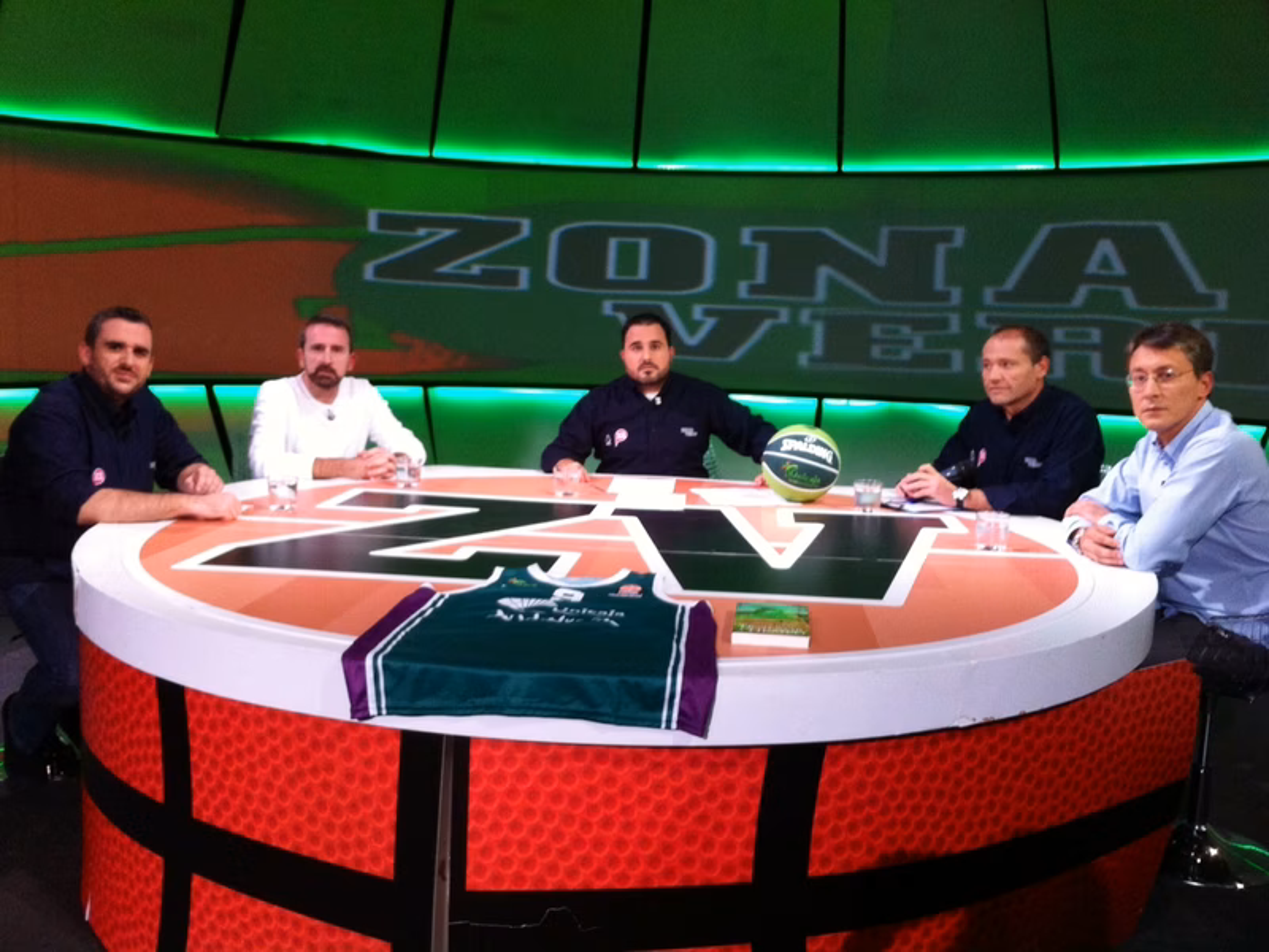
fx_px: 1283
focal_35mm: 35
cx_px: 634
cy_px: 476
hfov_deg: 52.6
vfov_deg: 40.7
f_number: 2.8
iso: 160
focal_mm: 3.85
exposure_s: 1/15
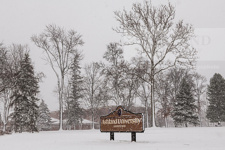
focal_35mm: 52
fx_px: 325
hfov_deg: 38.2
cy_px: 75
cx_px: 112
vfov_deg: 26.0
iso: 640
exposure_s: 1/640
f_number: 8
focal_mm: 52
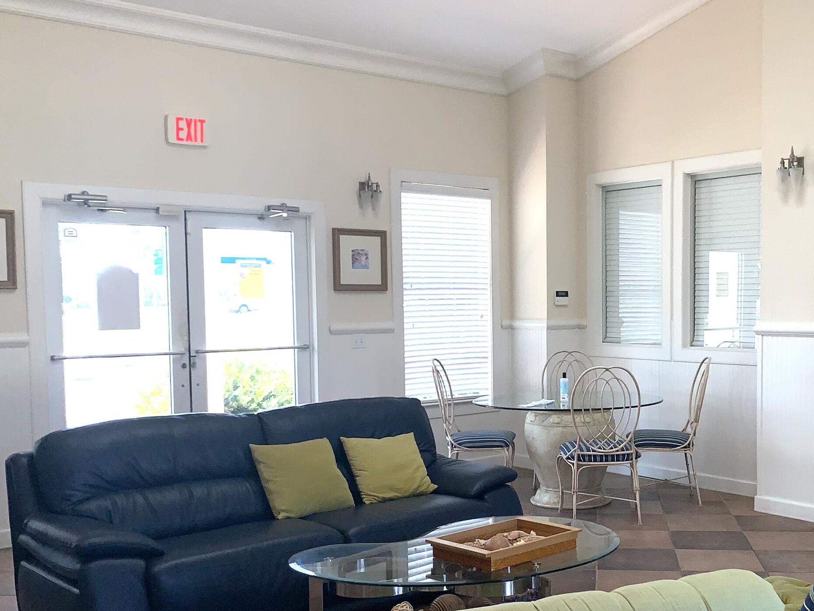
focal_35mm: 42
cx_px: 562
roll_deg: -0.5
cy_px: 348
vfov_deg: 34.3
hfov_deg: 43.9
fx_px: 988
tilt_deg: -3.4
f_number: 1.8
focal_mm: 4.25
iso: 25
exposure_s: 1/255
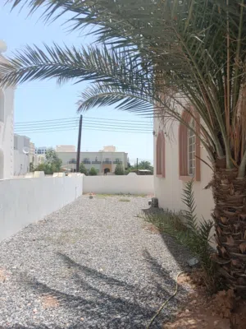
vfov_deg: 65.3
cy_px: 164
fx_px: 256
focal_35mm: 27
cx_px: 123
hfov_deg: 51.4
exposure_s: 1/866
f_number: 1.9
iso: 100
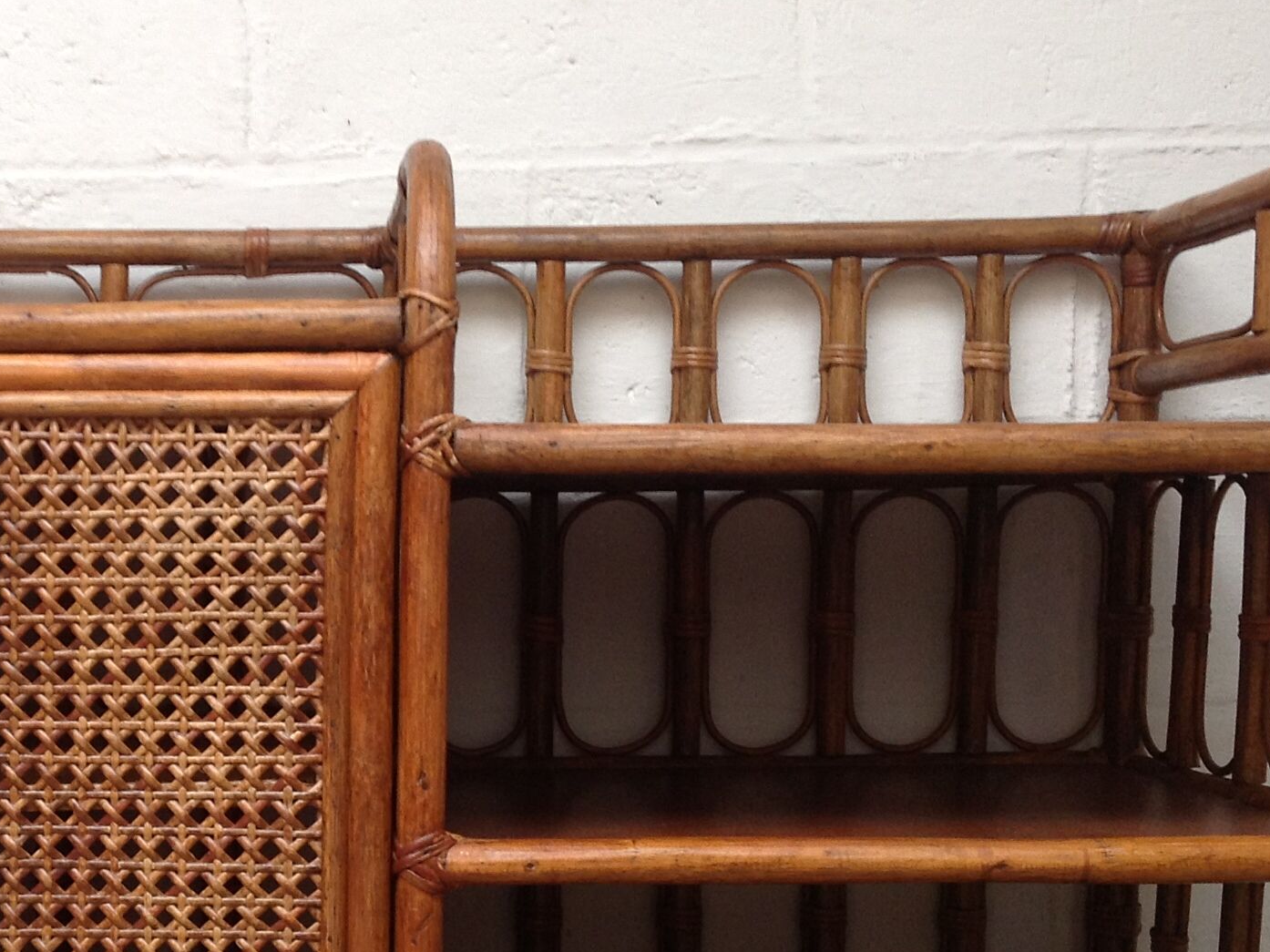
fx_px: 2384
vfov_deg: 22.3
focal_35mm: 65
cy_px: 760
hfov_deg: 29.4
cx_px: 321
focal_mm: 4.28
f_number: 2.4
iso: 100
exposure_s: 1/15
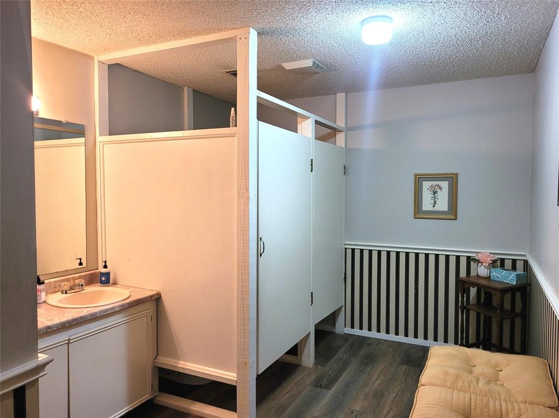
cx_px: 280
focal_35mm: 26
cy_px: 209
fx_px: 420
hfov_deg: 67.3
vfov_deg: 53.0
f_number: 1.8
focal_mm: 5.4
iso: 160
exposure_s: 1/40
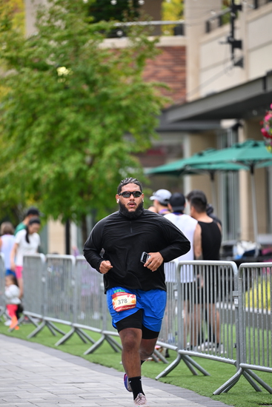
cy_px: 204
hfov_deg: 6.9
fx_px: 2265
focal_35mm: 200
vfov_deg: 10.3
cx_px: 136
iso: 640
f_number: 2.8
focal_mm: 200
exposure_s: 1/2000
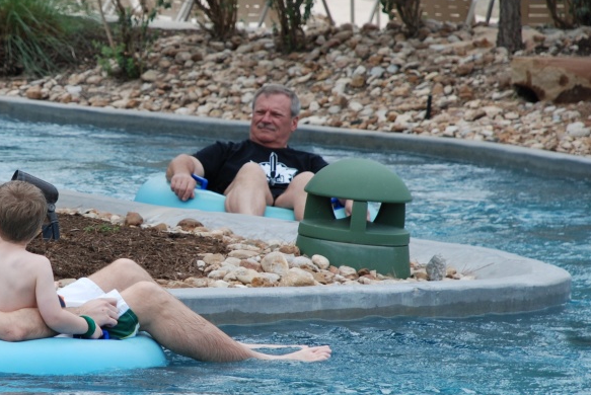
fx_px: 5848
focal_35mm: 356
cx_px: 143
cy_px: 204
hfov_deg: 5.8
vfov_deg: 3.9
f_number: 5.6
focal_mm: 135
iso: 200
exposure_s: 1/320
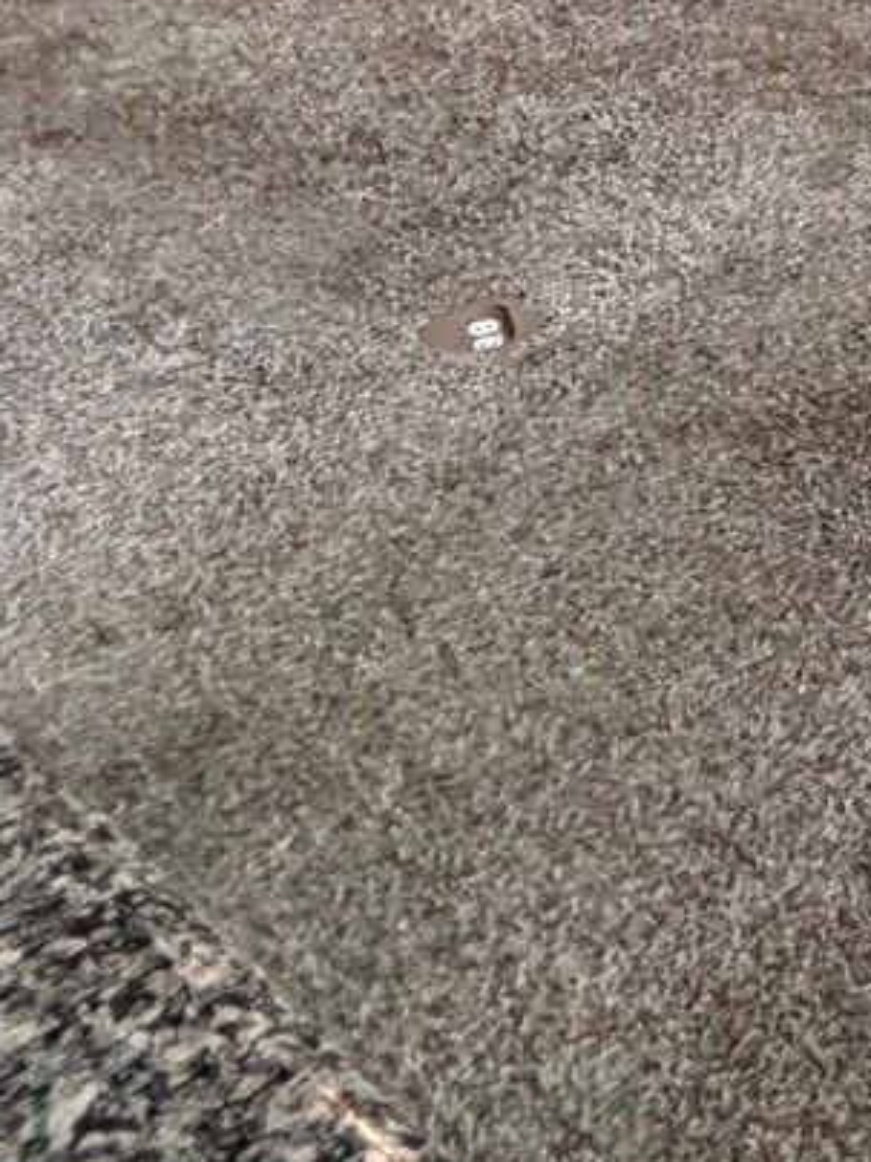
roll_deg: -0.1
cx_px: 1581
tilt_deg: -3.3
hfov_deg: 17.0
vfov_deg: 21.7
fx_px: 2382
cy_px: -690
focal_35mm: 71
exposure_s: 1/60
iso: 400
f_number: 2.2
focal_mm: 2.22
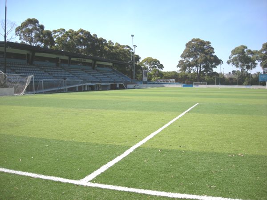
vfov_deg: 40.7
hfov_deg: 52.6
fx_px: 270
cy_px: 100
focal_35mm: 35
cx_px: 134
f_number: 5.7
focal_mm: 5.7
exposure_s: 1/247
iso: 64
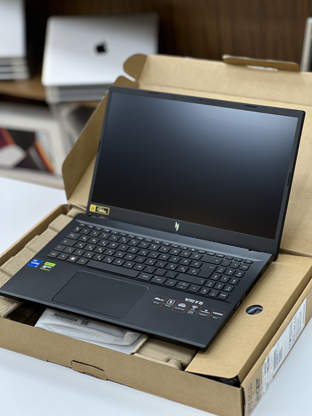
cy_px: 208
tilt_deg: -29.9
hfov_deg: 19.1
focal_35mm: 77
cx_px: 156
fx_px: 925
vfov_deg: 25.3
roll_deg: +6.3
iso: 125
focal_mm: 9
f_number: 2.8
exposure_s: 1/33
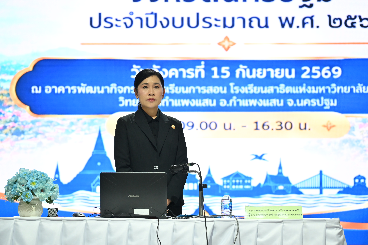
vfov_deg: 11.4
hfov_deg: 17.1
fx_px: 1227
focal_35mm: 120
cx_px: 184
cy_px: 122
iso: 1600
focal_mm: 120
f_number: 4
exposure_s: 1/125
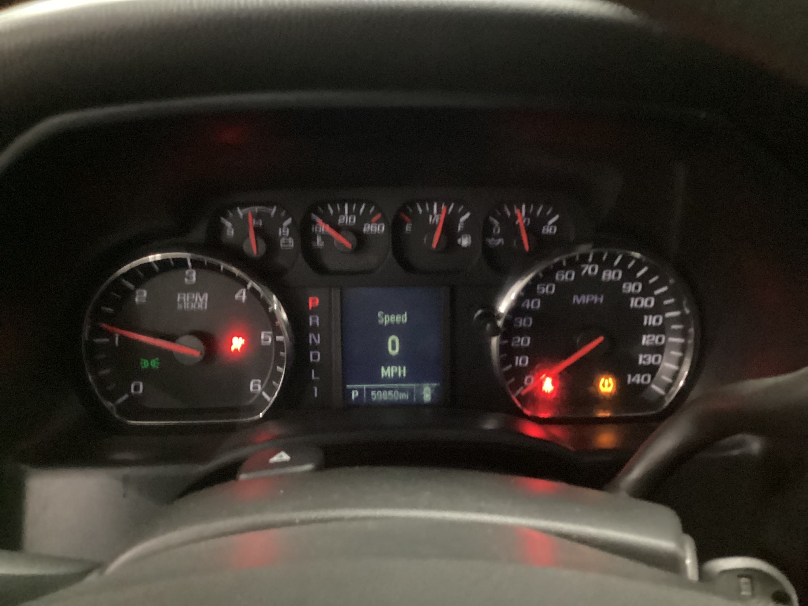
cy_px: 303
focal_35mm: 31
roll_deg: -2.5
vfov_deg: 45.4
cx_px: 404
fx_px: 724
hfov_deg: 58.4
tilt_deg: -22.8
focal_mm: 3.3
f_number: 2.4
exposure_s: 1/15
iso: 800
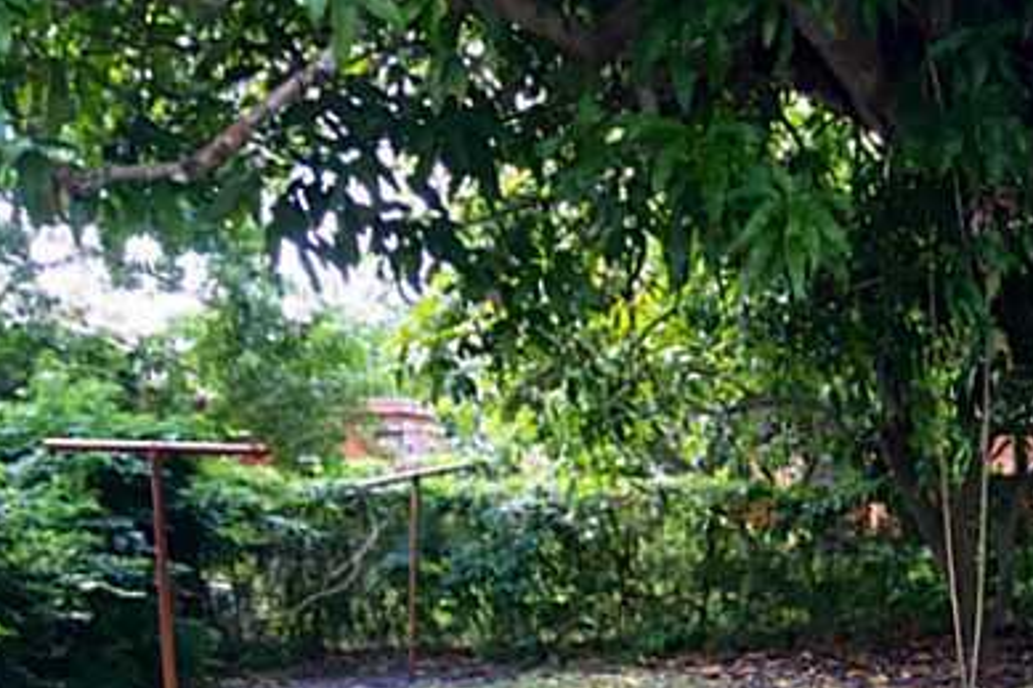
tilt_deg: -9.3
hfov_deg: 30.0
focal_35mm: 62
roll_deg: +0.4
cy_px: 752
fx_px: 1778
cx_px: 1046
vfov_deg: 20.9
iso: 32
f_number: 2.2
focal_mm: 4.15
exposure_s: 1/60
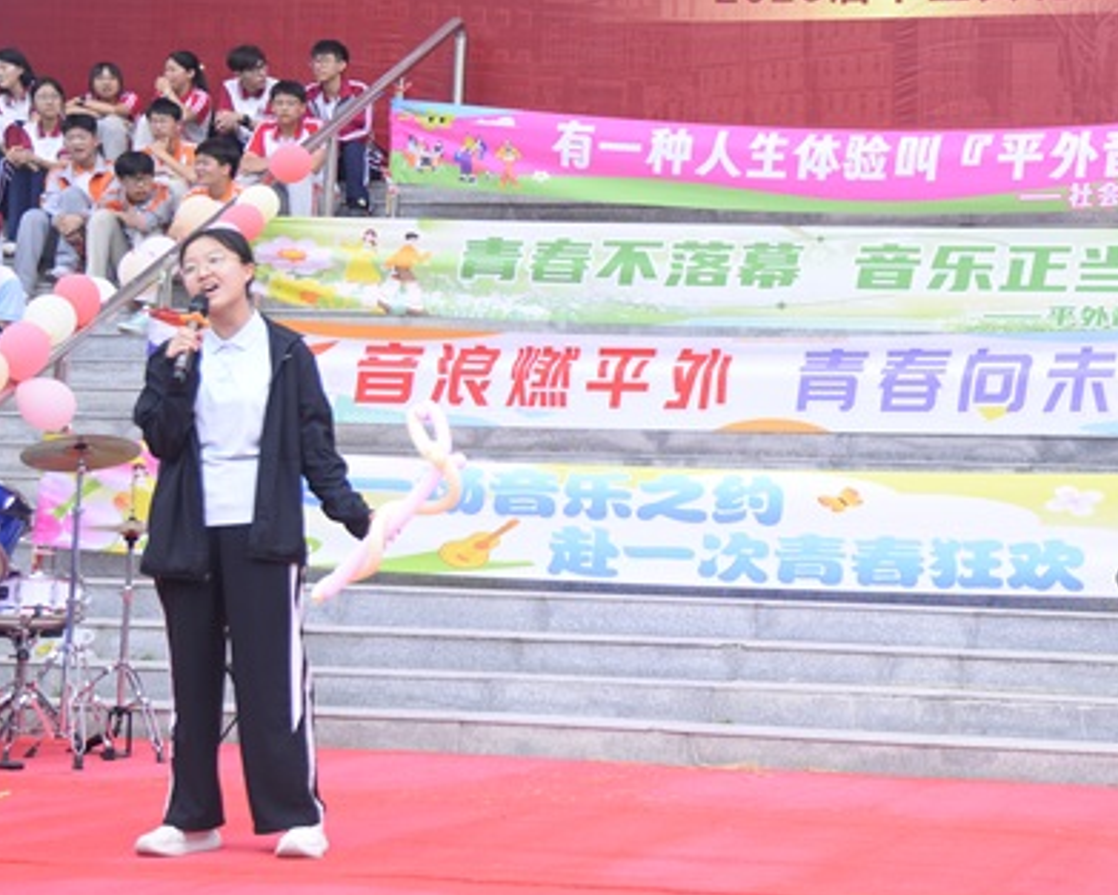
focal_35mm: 84
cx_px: 844
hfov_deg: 22.5
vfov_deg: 18.2
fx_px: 2780
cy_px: 273
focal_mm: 50
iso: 500
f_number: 4
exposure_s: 1/125
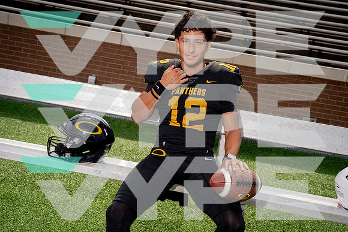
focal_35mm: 44
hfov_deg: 44.2
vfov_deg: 30.3
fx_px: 428
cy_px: 116
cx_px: 174
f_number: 5
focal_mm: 42
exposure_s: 1/640
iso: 100
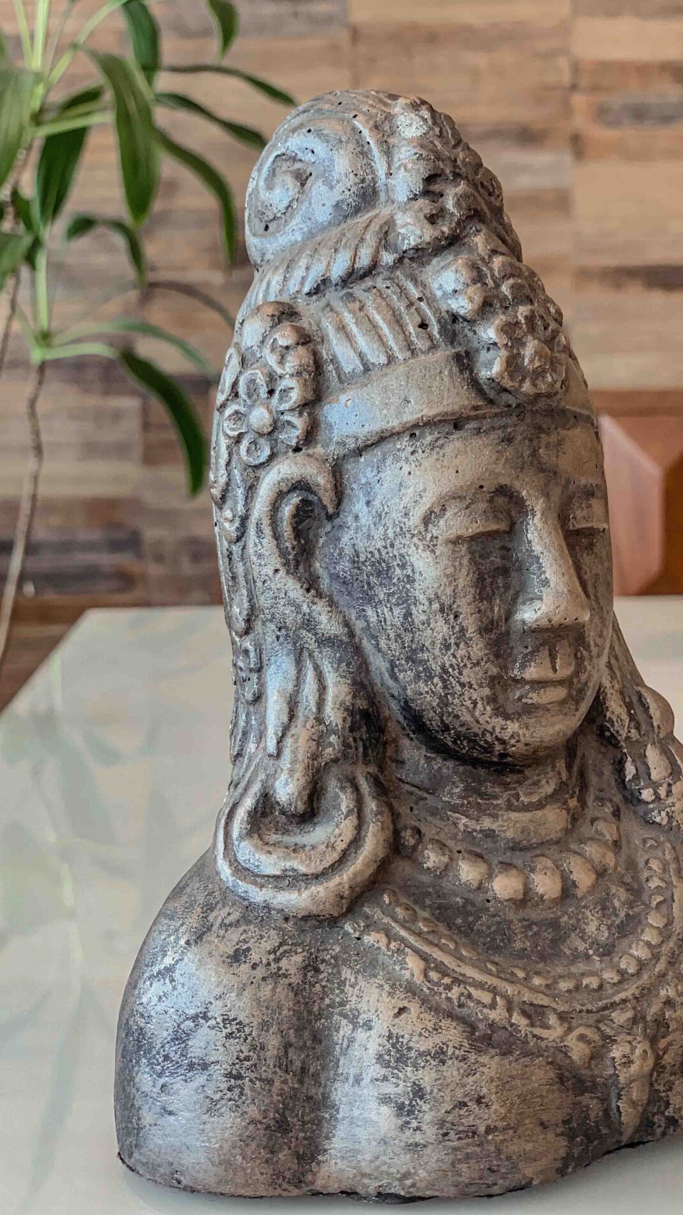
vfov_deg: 36.6
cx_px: 388
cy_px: 604
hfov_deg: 21.1
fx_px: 1836
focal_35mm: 57
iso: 100
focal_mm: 6
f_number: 2.4
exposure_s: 1/100
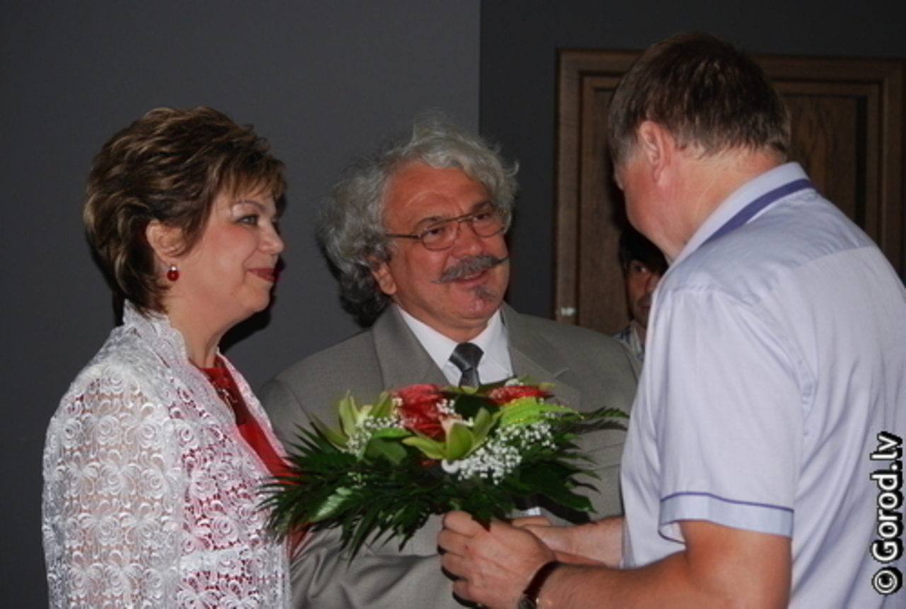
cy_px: 304
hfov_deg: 24.6
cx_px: 453
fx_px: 2081
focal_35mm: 82
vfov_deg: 16.6
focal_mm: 55
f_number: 4.5
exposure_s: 1/60
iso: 200
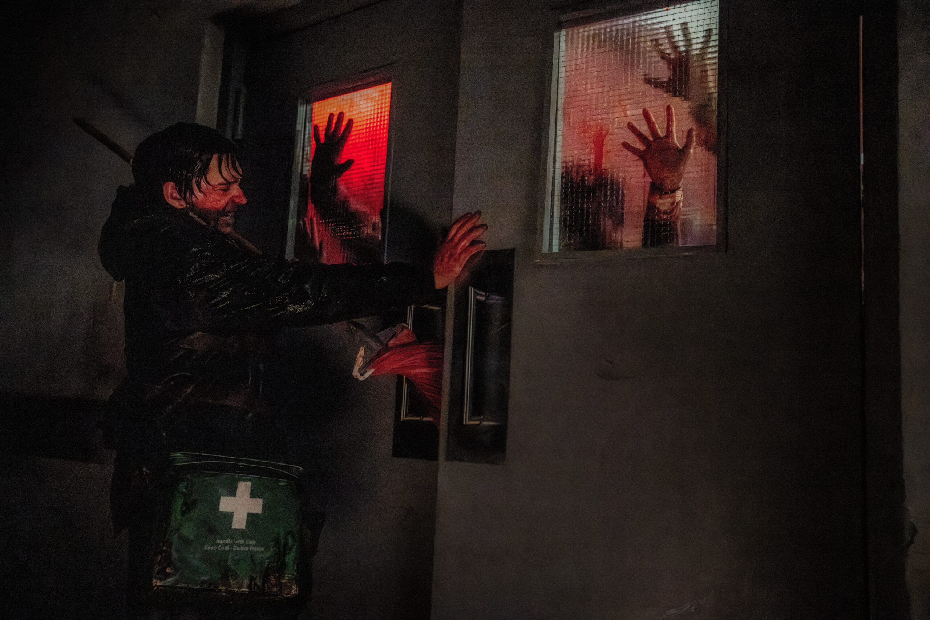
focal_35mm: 31
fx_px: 801
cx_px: 465
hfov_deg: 60.3
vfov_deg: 42.3
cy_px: 310
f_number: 2.8
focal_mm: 31
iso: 20000
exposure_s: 1/200
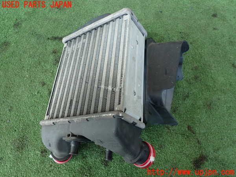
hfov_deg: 69.4
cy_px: 88
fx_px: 170
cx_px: 118
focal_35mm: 25
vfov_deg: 54.9
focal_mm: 4.5
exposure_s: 1/60
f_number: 2.8
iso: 100
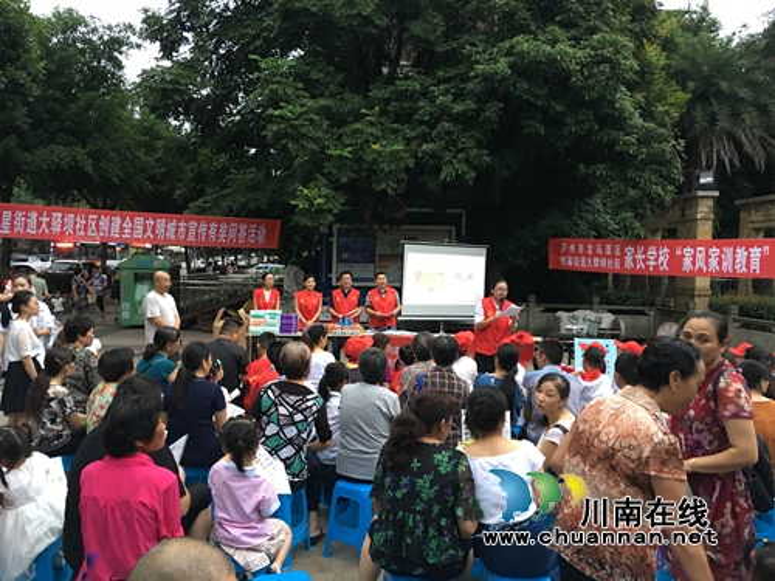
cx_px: 388
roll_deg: -1.0
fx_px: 649
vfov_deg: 48.2
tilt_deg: -0.7
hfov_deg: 61.7
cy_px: 290
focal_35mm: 29
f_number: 2.2
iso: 100
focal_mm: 4.15
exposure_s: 1/10
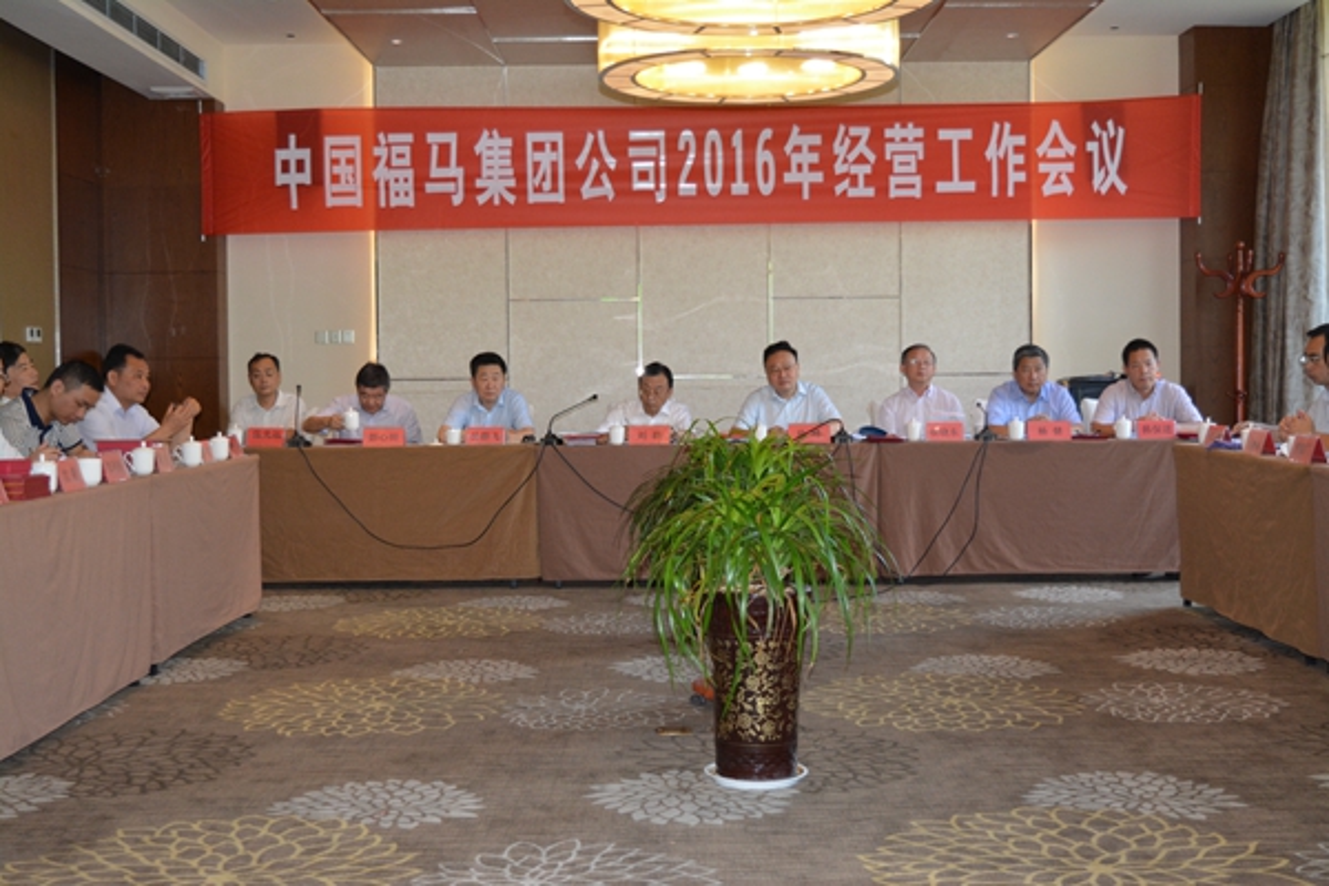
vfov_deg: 28.9
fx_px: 1716
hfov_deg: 42.3
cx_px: 664
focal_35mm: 46
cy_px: 443
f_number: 4.2
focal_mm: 31
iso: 1400
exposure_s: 1/60
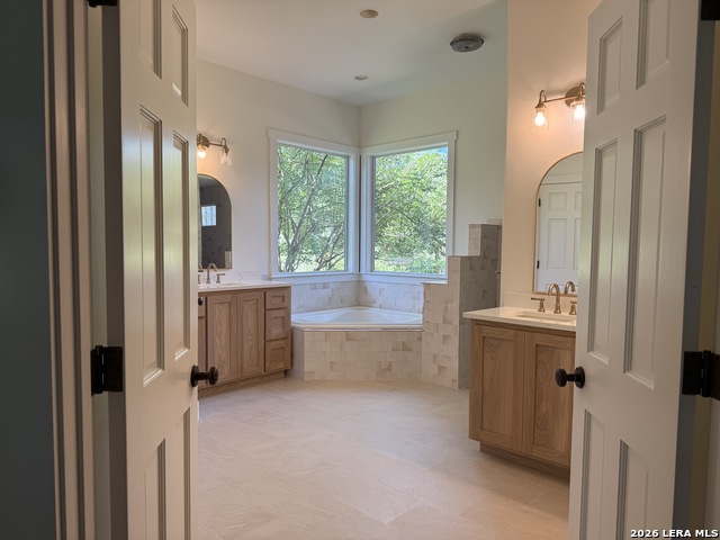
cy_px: 270
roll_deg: -0.4
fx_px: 499
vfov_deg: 56.8
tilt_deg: -3.6
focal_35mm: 24
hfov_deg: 71.6
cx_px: 360
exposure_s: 1/249
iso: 100
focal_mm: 6.76
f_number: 1.78
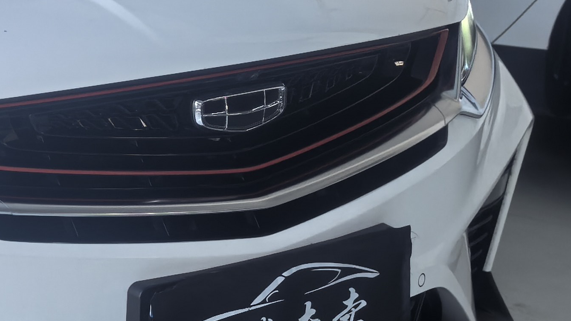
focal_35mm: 120
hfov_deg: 16.5
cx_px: -246
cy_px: 109
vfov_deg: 10.1
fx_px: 1817
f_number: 2
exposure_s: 1/100
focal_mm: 5.75
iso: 50
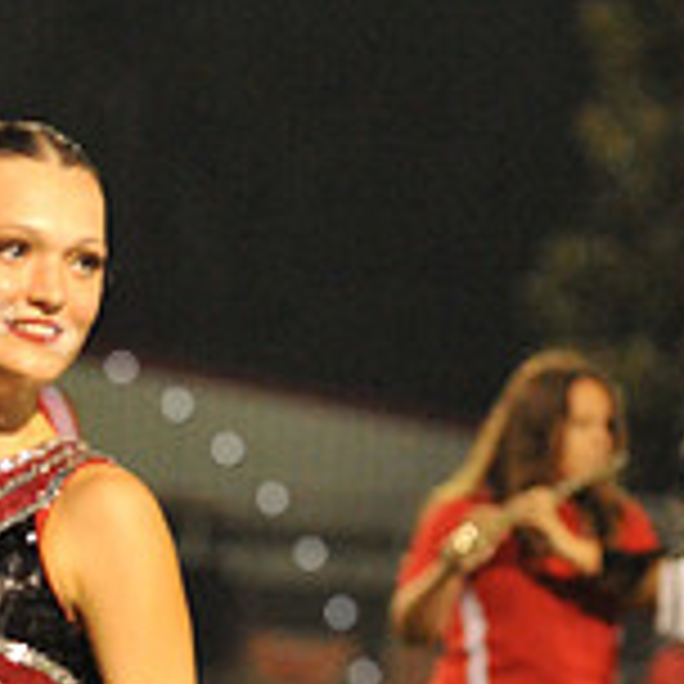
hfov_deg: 2.9
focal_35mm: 600
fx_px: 13413
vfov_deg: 2.9
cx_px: -144
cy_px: 819
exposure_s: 1/200
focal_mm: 185
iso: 6400
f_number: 5.6
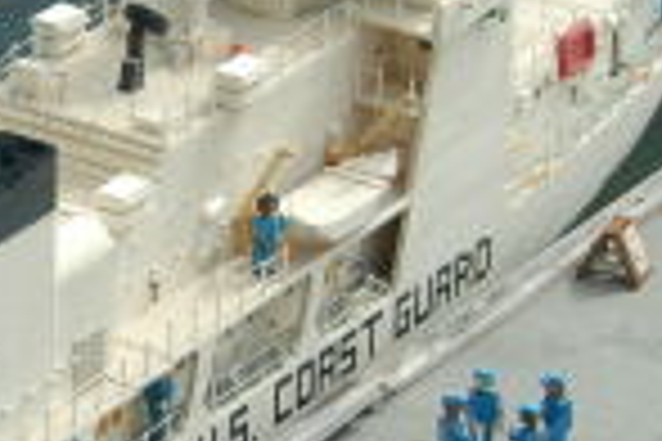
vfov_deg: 5.5
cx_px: -36
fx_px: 4578
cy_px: 212
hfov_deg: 8.2
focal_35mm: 249
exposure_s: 1/160
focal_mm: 38
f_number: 6.3
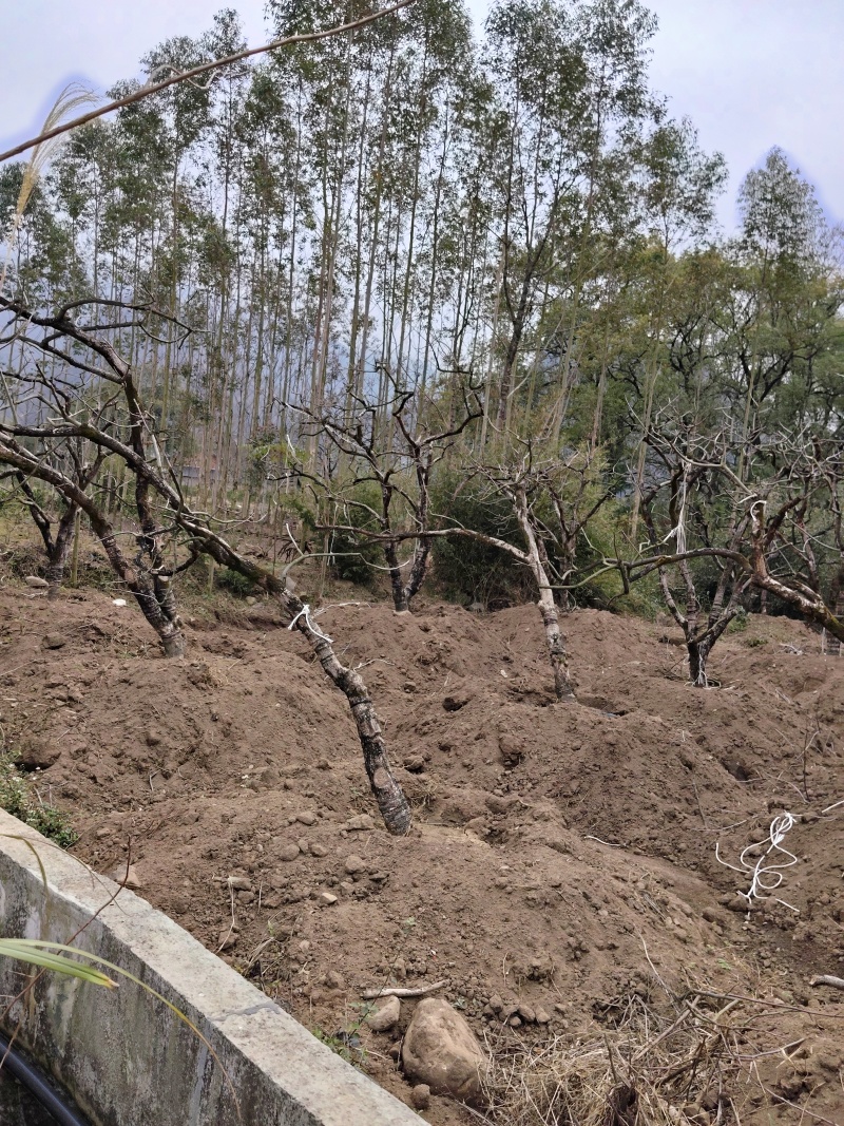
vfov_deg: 61.7
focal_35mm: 29
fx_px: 943
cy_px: 563
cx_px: 422
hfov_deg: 48.2
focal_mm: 4.22
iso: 52
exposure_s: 1/1576
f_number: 1.8
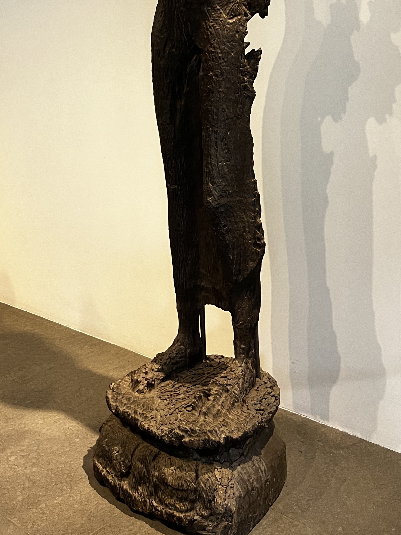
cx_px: 167
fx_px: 695
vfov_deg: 39.7
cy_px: 79
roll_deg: +0.6
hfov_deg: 32.1
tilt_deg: -1.8
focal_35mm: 45
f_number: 1.5
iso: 200
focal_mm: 5.7
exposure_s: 1/60
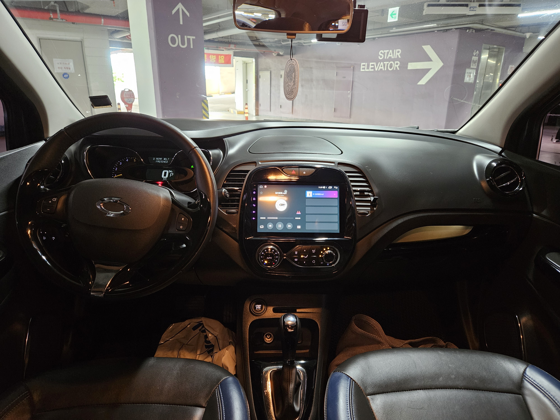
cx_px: 280
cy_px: 210
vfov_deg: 58.9
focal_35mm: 23
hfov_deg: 73.9
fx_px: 372
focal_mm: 5.4
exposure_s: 1/40
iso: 640
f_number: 1.8
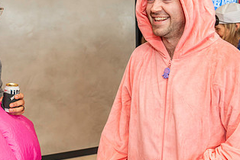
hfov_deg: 40.3
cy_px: 80
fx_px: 320
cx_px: 71
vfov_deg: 28.1
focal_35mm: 48
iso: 1000
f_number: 4
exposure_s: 1/160
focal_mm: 26
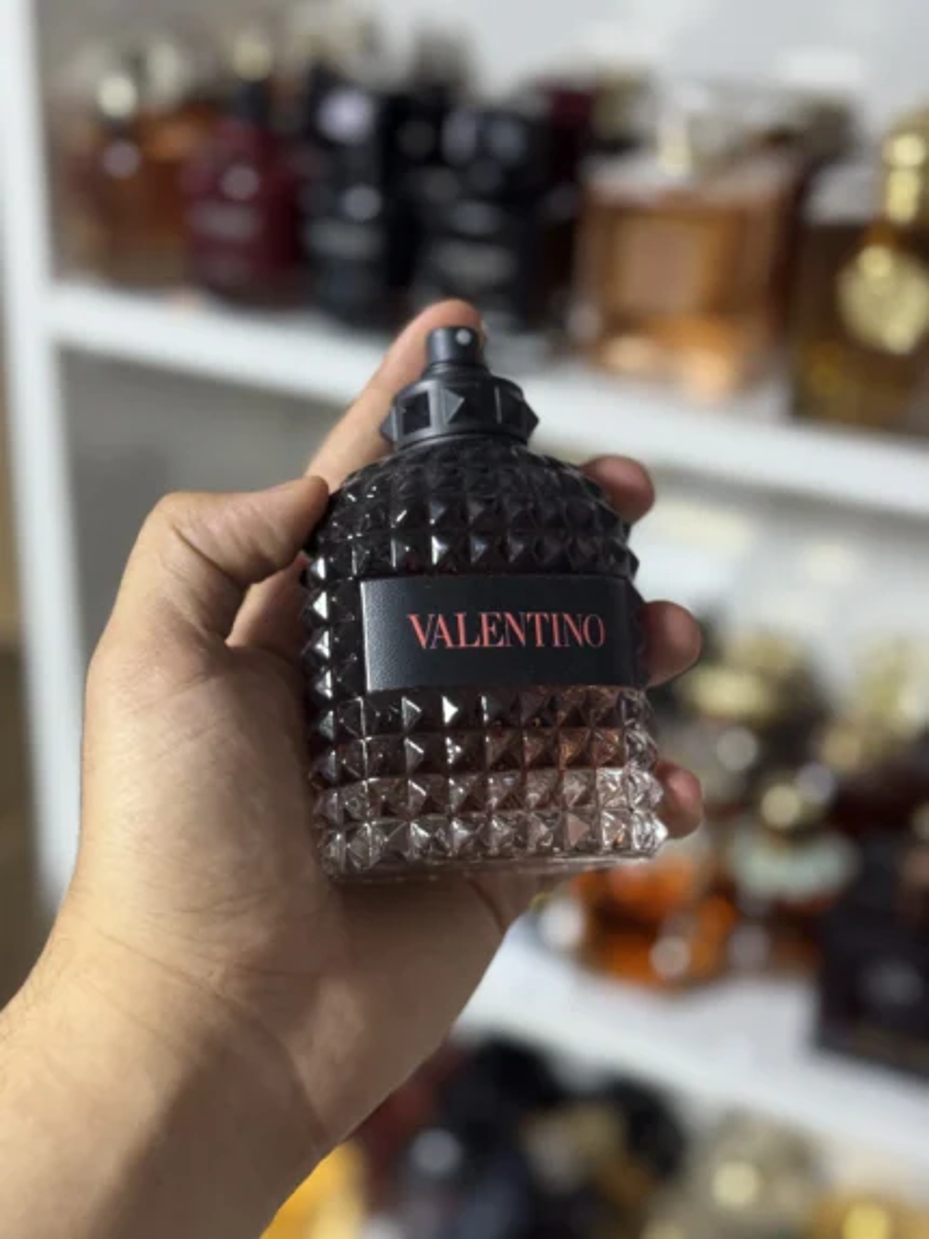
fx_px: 1717
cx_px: 464
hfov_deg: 30.3
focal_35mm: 48
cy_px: 620
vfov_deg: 39.6
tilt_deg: -25.0
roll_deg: -4.2
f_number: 1.78
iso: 200
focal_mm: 6.76
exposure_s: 1/50
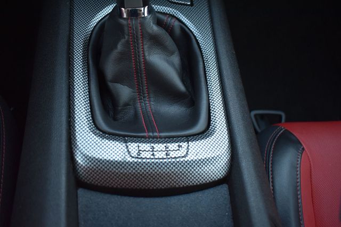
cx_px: 170
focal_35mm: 30
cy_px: 114
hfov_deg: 62.0
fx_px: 284
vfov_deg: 43.6
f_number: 4
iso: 1600
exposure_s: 1/15
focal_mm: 20
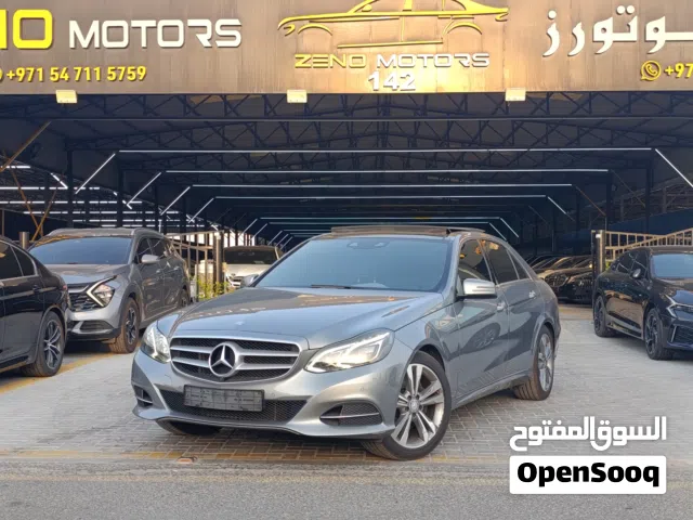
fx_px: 921
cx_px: 346
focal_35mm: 46
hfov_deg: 41.2
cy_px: 260
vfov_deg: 31.5
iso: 74
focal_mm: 6.11
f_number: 1.65
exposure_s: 1/100
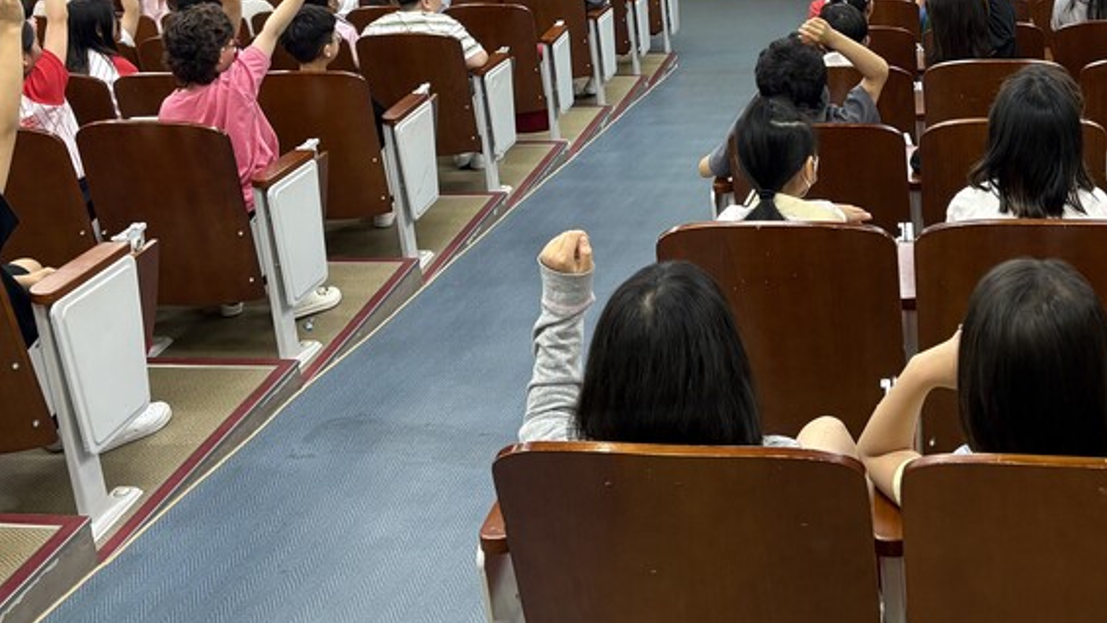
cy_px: -64
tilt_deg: -8.3
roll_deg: +3.8
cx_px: 718
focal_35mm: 48
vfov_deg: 23.4
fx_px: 1409
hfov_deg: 42.4
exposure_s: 1/60
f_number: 1.6
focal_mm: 5.96
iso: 160
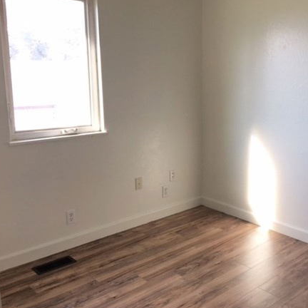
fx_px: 383
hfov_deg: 42.9
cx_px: 217
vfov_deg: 43.8
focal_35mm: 38
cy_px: 147
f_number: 2.2
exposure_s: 1/60
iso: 25
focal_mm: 4.15
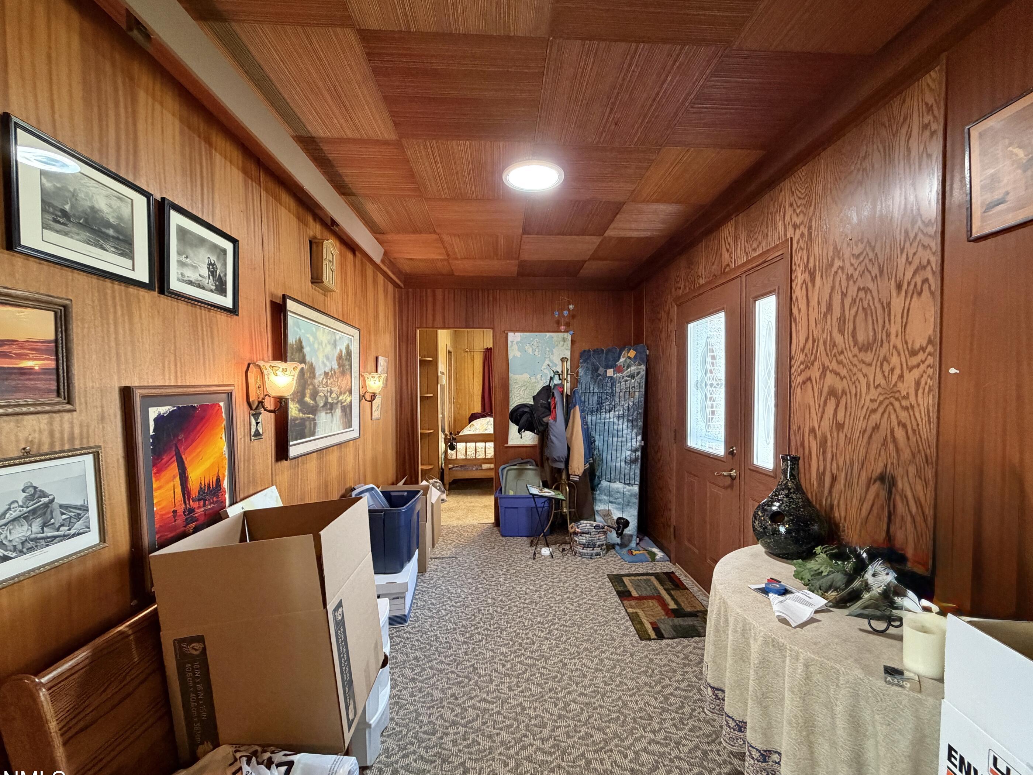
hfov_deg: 98.1
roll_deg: +0.5
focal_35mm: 15
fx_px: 448
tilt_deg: -1.9
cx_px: 536
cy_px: 403
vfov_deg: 81.7
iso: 400
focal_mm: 2.22
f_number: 2.2
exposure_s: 1/60
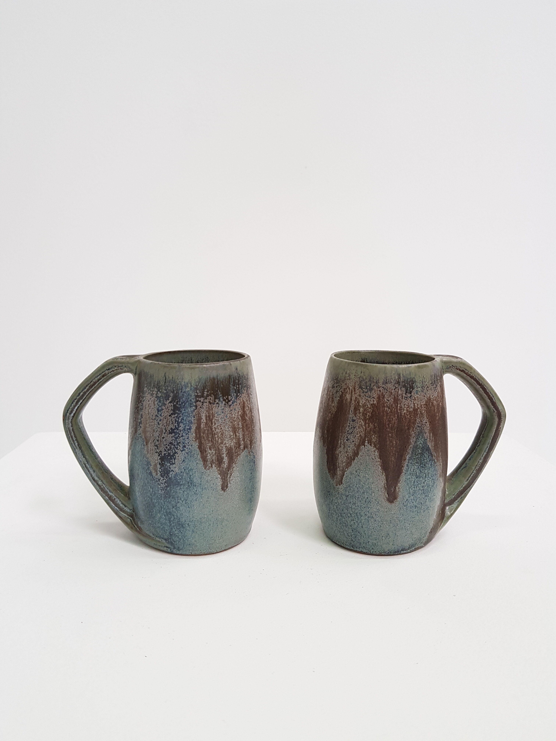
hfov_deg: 53.1
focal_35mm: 26
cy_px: 370
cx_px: 278
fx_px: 557
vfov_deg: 67.3
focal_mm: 4.2
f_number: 1.7
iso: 100
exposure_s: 1/50
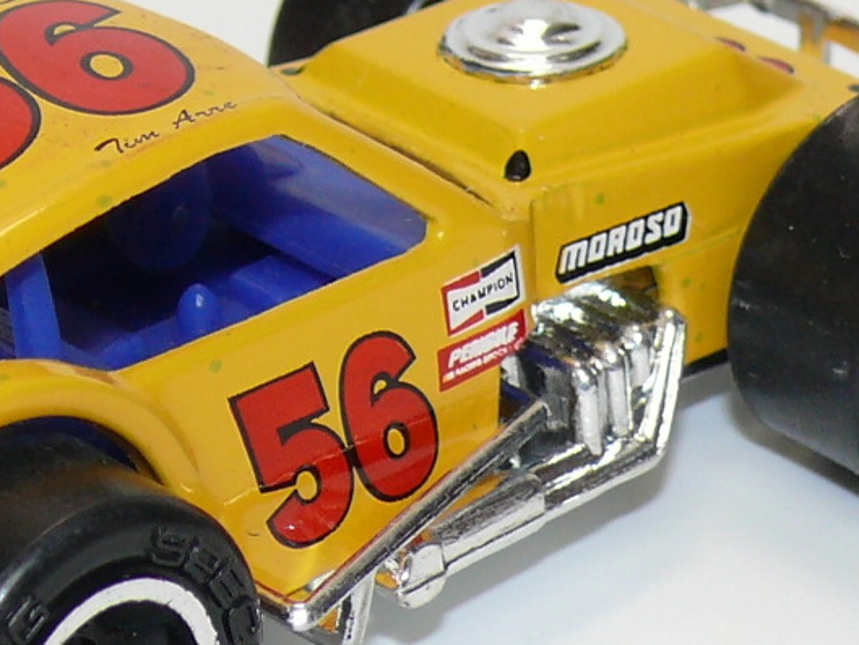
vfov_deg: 5.5
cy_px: 221
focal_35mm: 269
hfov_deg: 7.4
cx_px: 198
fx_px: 6677
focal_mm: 12.5
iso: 100
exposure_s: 1/30
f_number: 4
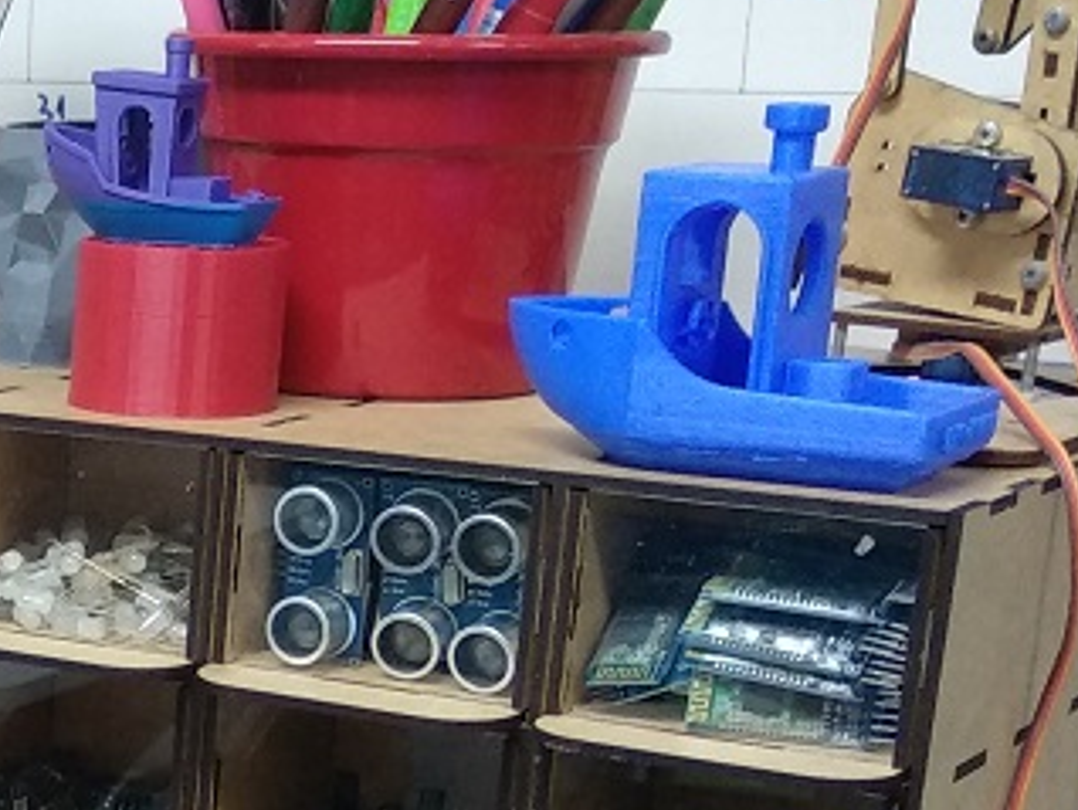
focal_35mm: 98
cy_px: 874
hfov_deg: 17.5
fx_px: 3054
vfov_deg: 14.8
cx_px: -644
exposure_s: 1/30
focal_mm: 3.81
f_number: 2.2
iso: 400
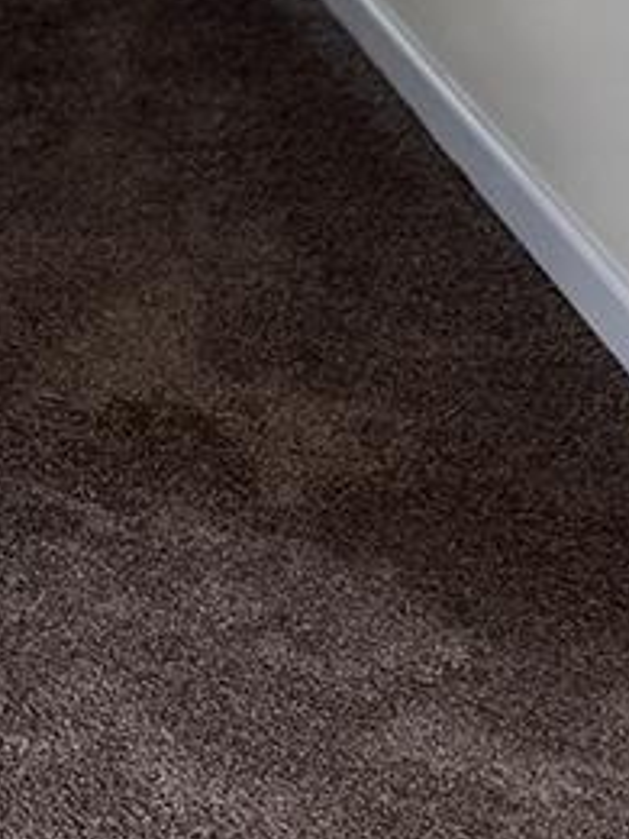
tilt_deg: -18.2
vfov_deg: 16.2
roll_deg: +1.3
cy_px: 52
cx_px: -471
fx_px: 2907
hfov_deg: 11.5
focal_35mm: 120
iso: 125
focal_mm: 5.7
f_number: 1.5
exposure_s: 1/60
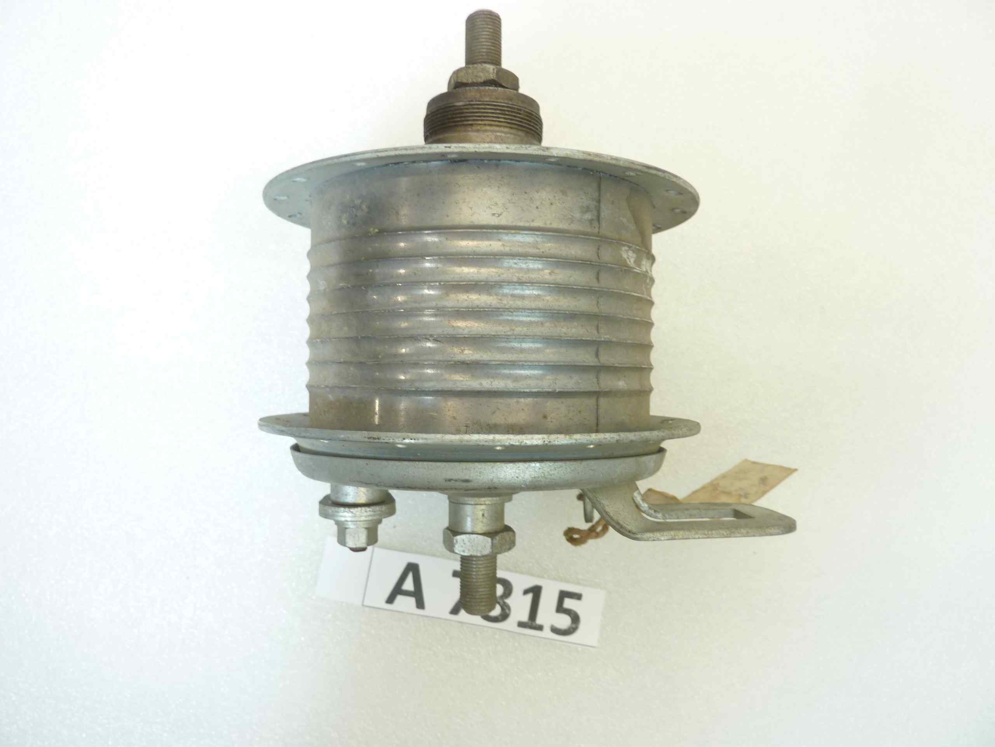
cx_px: 498
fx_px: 719
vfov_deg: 54.9
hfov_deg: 69.4
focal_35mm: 25
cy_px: 374
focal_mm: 4.1
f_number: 3.3
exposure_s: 1/15
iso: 80
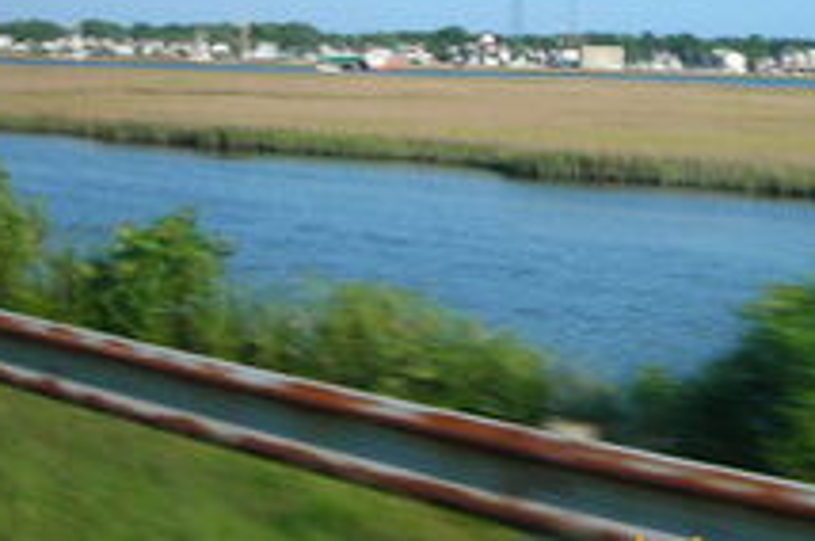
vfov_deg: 18.0
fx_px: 1673
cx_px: 529
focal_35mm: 74
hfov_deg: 27.3
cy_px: 27
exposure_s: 1/136
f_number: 6.4
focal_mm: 6.3
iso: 50
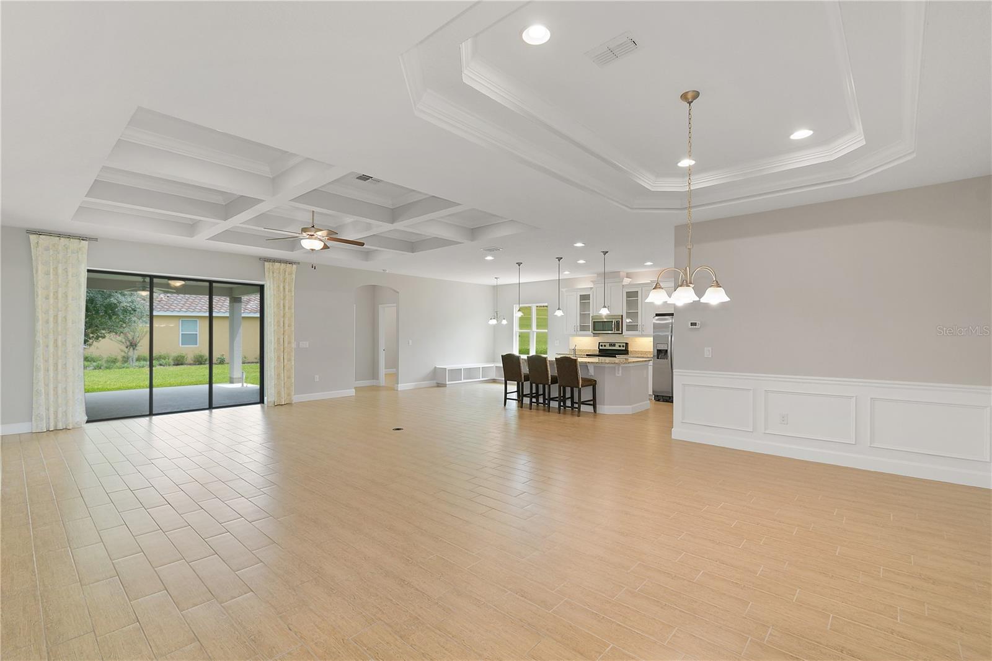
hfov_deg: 100.4
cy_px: 330
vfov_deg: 77.3
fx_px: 413
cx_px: 496
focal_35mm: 15
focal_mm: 10
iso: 100
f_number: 9
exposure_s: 1/4
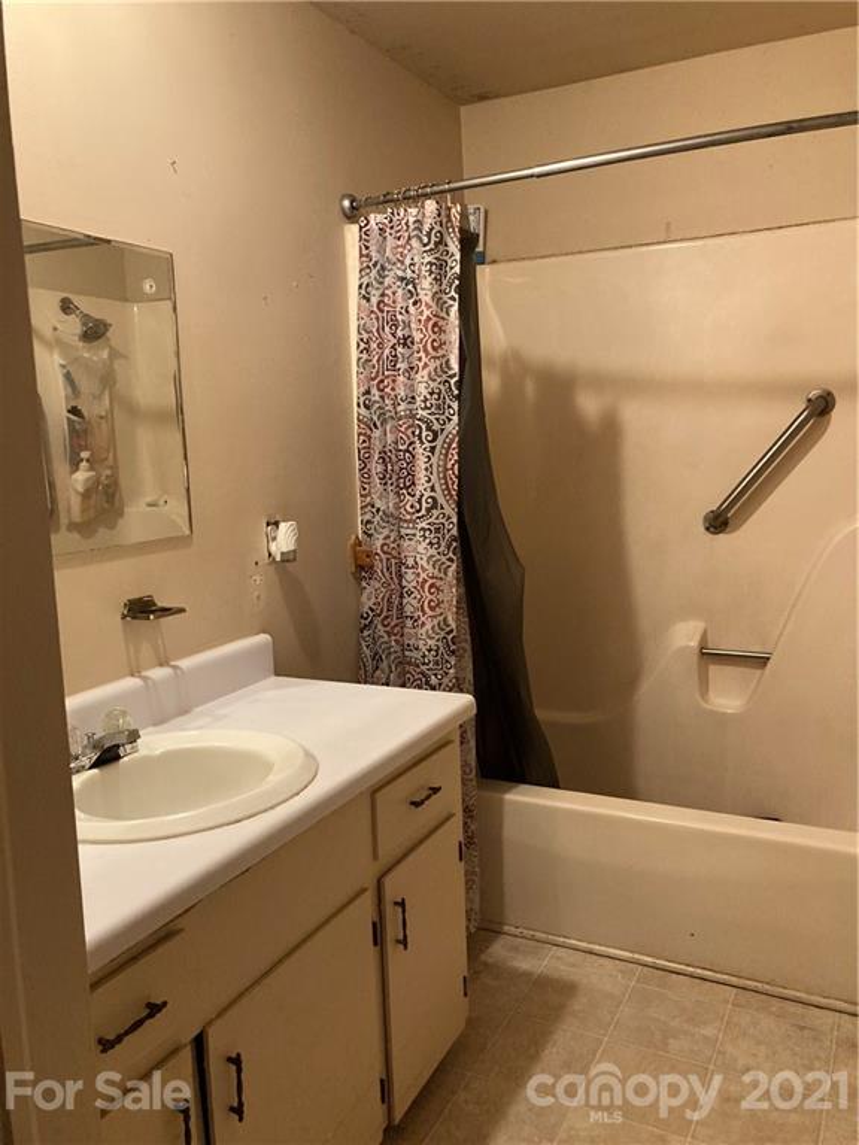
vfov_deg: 63.4
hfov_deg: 49.7
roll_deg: +2.2
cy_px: 572
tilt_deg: -5.7
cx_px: 430
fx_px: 926
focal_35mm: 28
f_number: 1.8
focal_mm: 3.99
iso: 320
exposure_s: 1/40
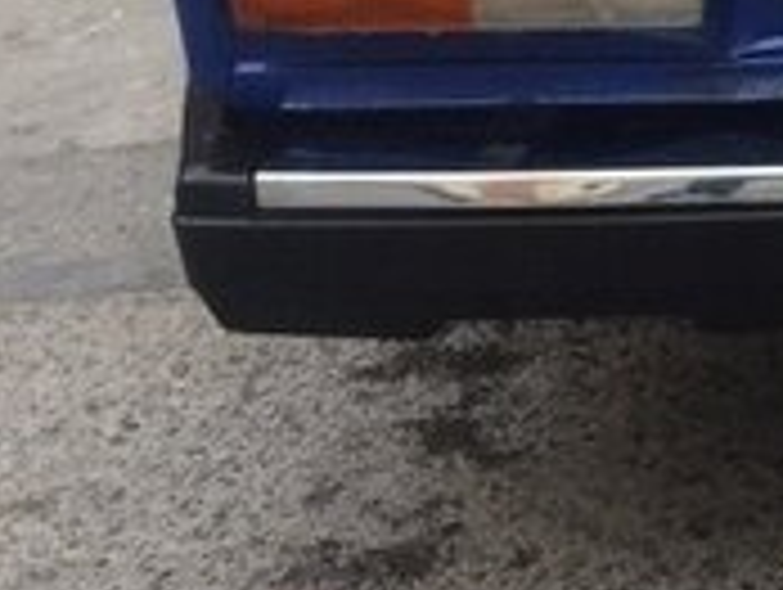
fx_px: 2492
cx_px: 1179
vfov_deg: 12.7
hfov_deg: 16.3
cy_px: -331
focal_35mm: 110
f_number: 2.2
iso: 50
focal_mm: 4.15
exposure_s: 1/100
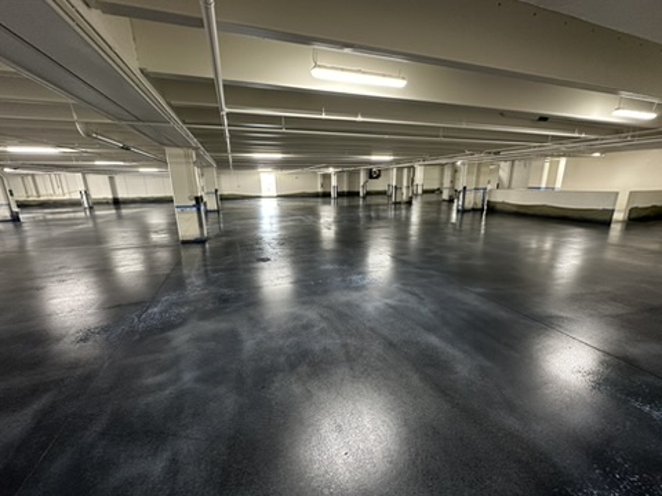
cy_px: 248
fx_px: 268
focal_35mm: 14
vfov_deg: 85.7
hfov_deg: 102.1
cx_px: 331
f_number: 2.2
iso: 250
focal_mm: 2.22
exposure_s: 1/60
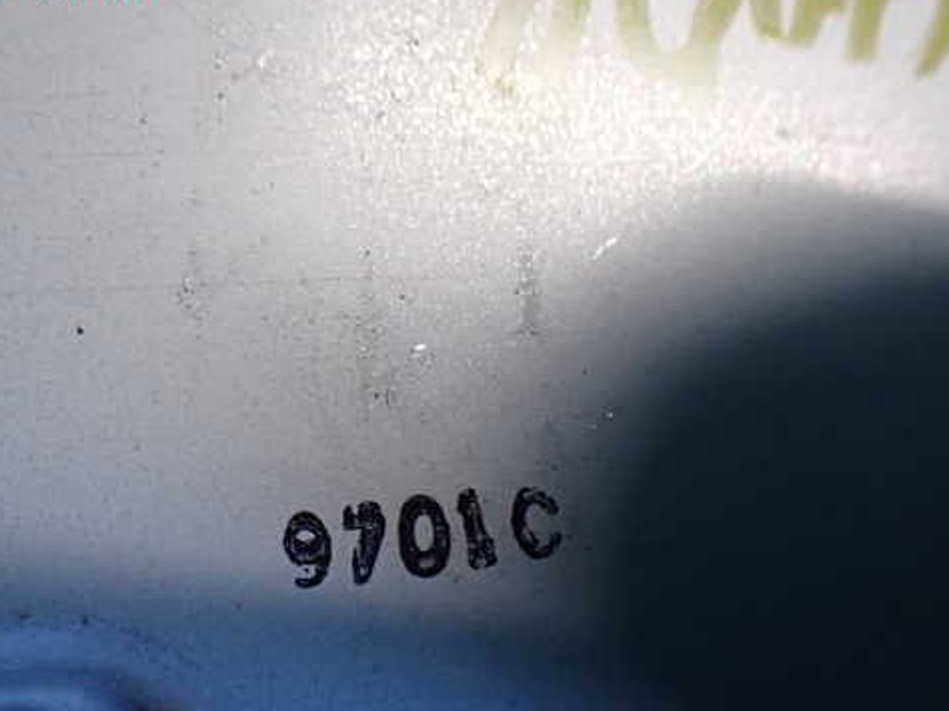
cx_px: 380
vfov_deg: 37.6
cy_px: 409
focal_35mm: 38
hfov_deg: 48.7
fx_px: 1041
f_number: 2.3
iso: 640
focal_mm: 5.4
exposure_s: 1/125
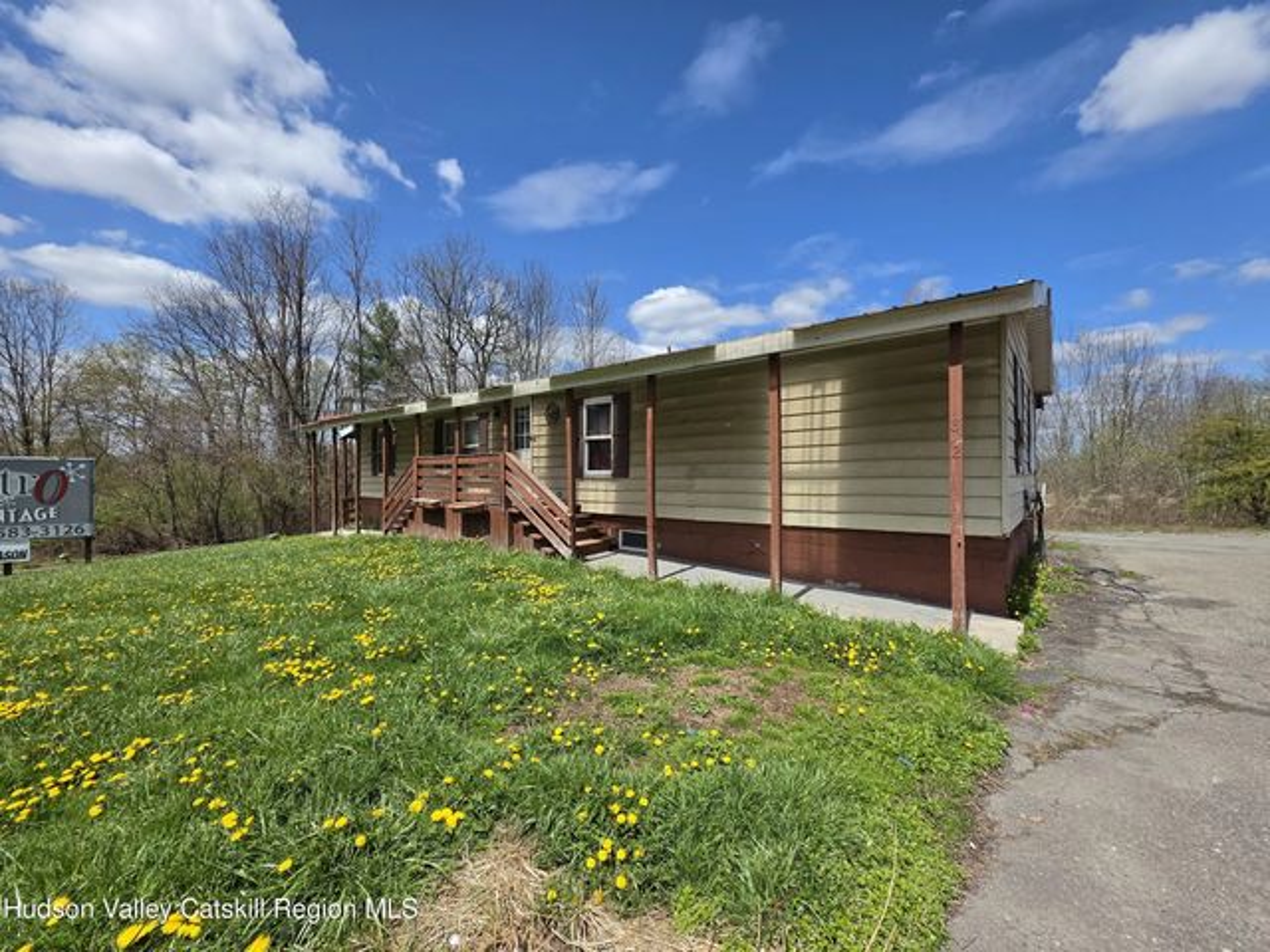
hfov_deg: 106.2
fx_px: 477
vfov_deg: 89.9
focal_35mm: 13
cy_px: 476
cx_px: 635
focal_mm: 2.2
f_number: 1.9
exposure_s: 1/1936
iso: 32
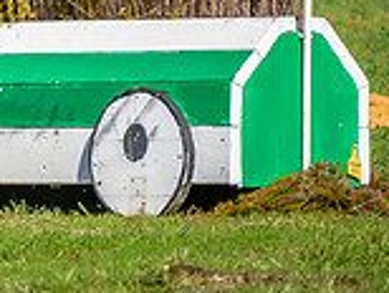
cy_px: -261
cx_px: -324
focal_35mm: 740
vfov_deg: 2.0
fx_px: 8329
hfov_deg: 2.7
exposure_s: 1/2500
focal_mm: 98.2
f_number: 3.2
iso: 160
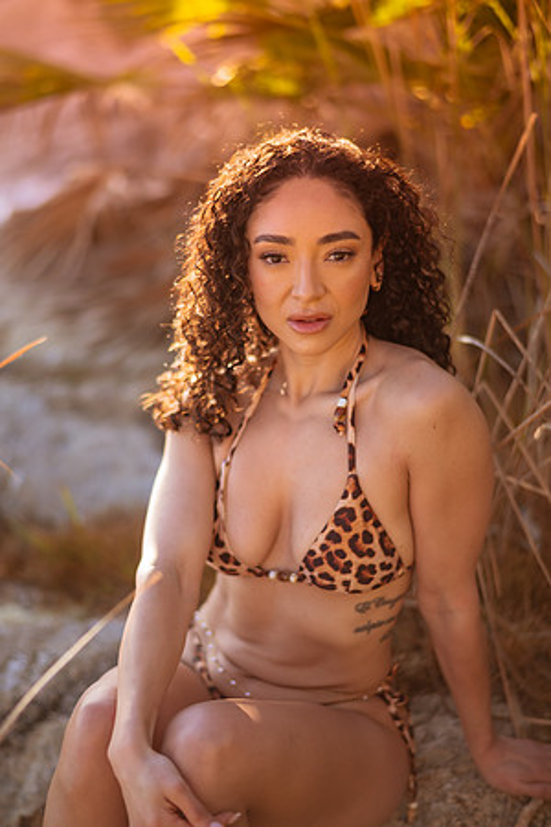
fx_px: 1331
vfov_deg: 34.5
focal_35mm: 58
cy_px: 414
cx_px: 276
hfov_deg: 23.4
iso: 100
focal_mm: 58
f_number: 1.4
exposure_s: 1/1250
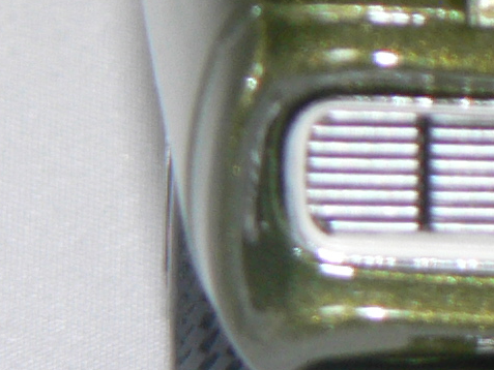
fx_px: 8122
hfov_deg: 3.4
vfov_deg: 2.6
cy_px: -361
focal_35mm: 569
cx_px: 1294
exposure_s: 1/60
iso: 80
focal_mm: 17.7
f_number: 3.2
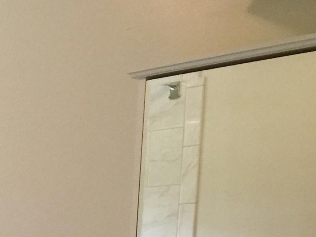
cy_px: 399
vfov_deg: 13.3
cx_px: -214
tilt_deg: -6.4
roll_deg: -1.3
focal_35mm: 102
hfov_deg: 16.7
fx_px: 931
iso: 50
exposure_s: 1/30
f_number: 2.2
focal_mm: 4.15
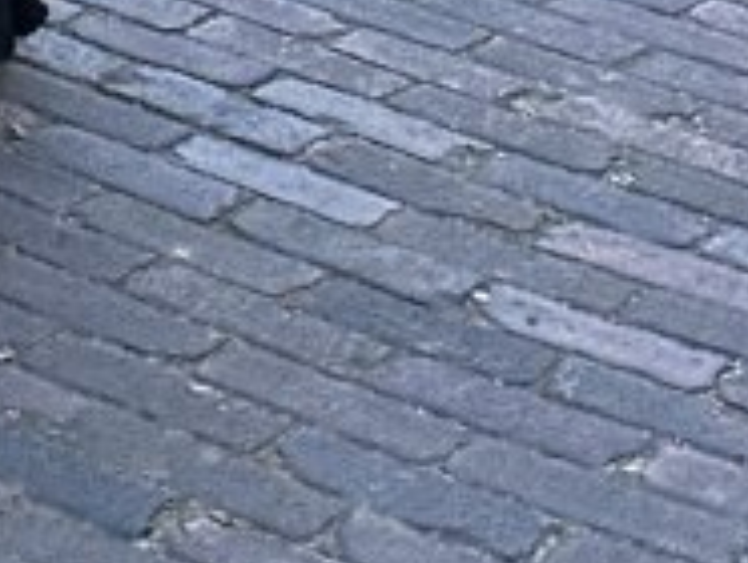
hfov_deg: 9.5
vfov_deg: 7.9
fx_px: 3570
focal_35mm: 165
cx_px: -1460
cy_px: -1090
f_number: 1.78
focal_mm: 6.86
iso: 80
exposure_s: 1/406
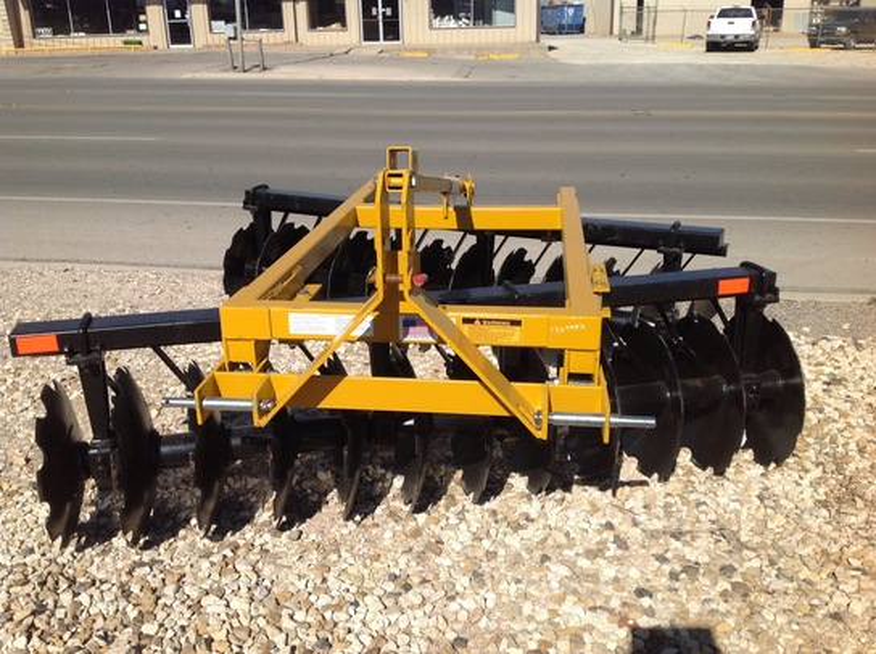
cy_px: 327
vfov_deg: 40.6
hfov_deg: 52.7
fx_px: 884
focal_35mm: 35
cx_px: 438
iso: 50
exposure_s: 1/2519
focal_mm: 4.28
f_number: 2.4
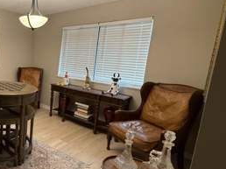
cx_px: 24
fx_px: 170
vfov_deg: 53.0
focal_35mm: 26
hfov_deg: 58.0
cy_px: 80
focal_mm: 2.22
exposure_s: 1/60
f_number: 2.2
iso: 400
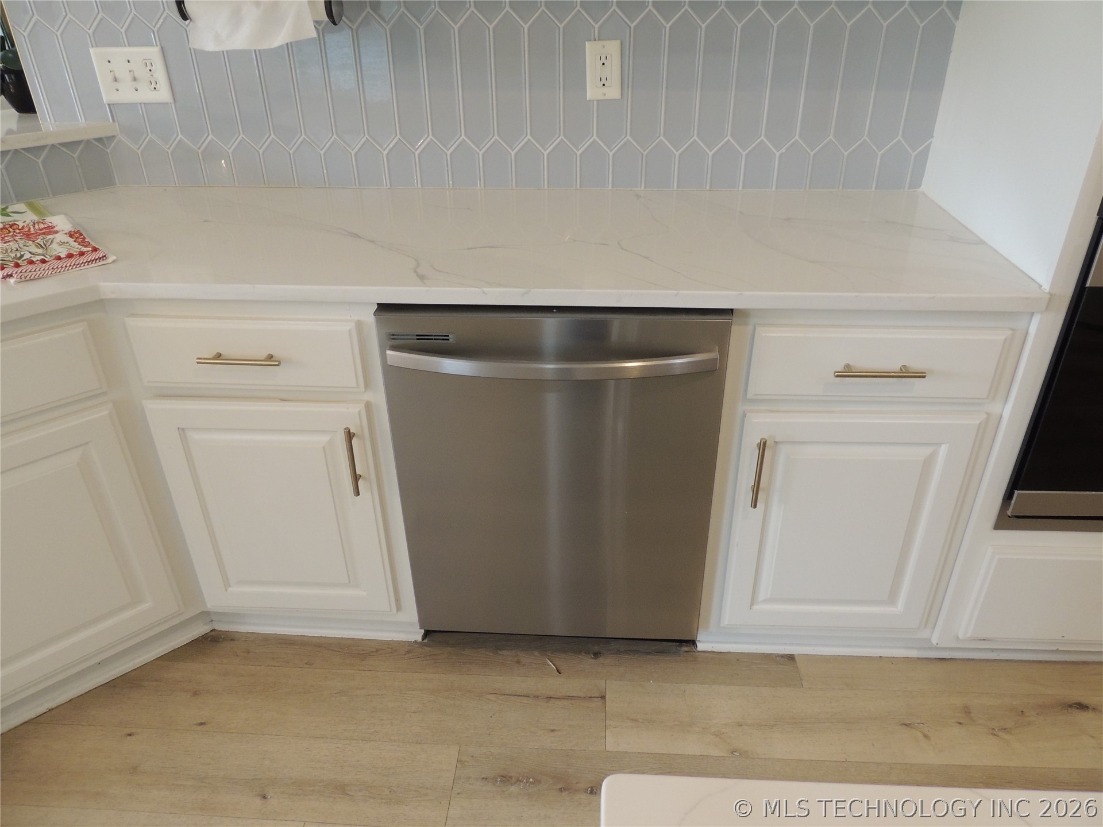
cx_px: 552
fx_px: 765
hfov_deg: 71.6
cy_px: 414
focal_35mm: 24
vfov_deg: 56.8
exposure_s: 1/30
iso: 360
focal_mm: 4.3
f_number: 3
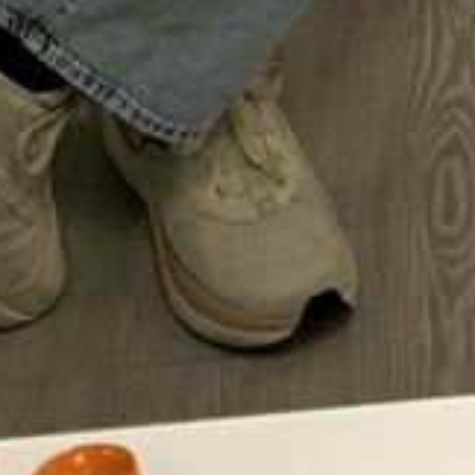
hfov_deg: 8.8
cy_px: -1478
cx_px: 812
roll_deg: +0.1
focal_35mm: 191
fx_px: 2965
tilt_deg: -15.6
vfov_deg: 6.9
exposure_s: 1/91
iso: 100
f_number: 1.8
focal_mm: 4.25
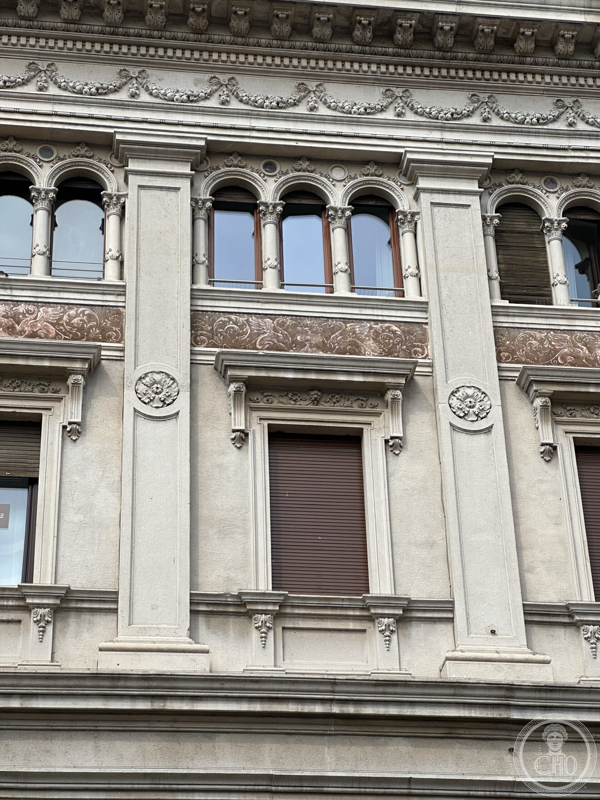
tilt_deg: +32.7
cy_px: 400
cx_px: 300
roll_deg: +0.8
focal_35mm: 77
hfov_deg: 19.1
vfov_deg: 25.3
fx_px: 1780
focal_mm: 9
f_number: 2.8
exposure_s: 1/404
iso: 32
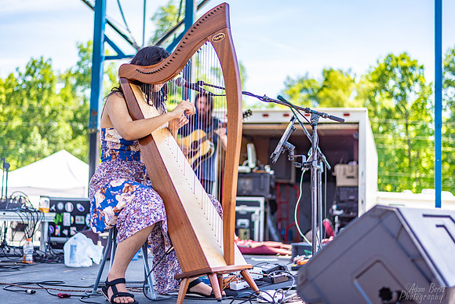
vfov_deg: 25.5
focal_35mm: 53
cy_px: 143
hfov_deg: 37.4
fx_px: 672
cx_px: 213
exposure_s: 1/1000
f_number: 1.8
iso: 100
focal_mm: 50
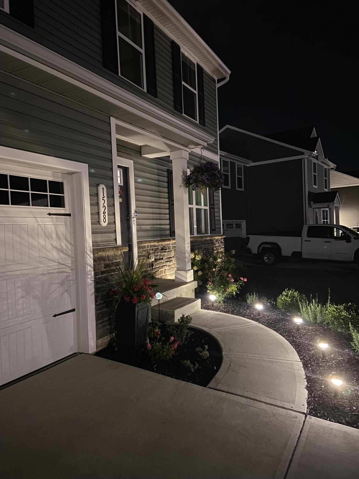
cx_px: 180
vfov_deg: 67.3
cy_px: 240
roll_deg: +1.9
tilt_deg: -1.2
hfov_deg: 53.1
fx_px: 360
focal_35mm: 26
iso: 500
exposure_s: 1/10
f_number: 1.8
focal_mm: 4.25
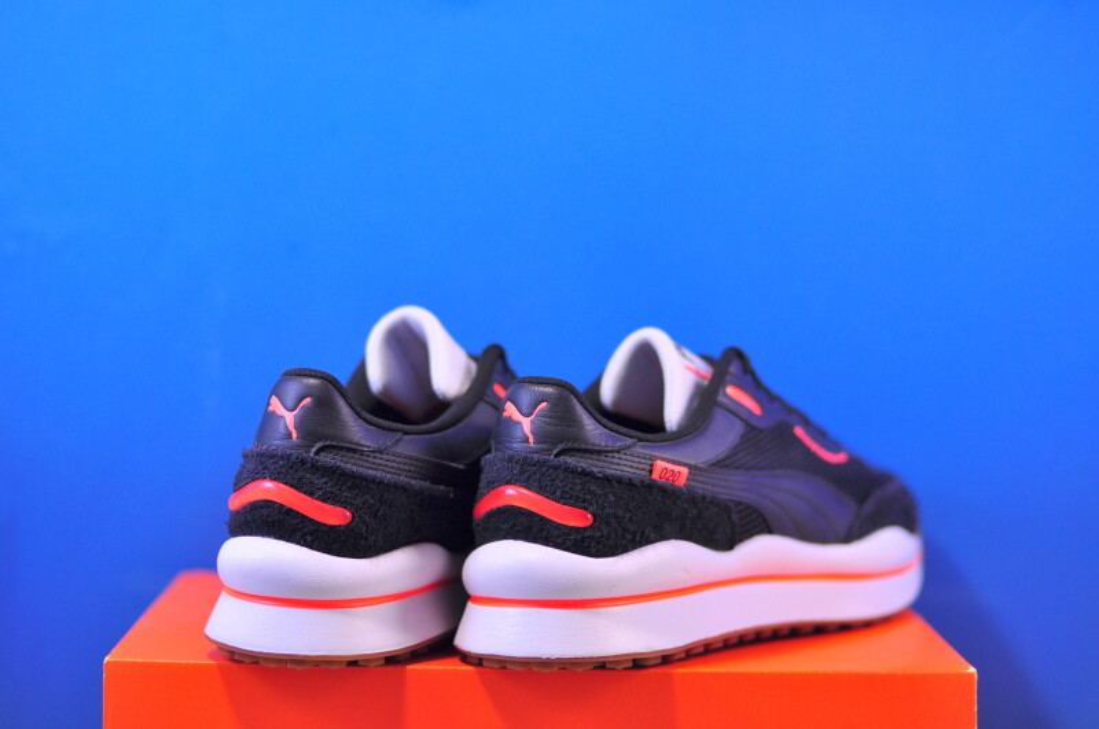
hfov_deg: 27.0
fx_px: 2286
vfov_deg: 18.1
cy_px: 364
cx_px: 550
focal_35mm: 75
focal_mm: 50
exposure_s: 1/320
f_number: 2
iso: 250
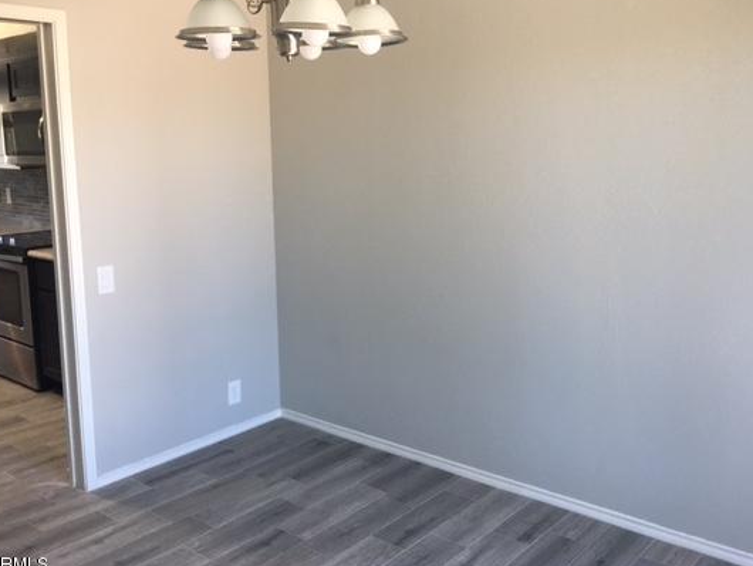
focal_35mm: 35
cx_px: 391
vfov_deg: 40.7
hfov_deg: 52.6
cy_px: 252
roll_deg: +0.4
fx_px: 762
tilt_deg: -8.7
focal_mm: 4.15
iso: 40
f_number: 2.2
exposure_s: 1/30
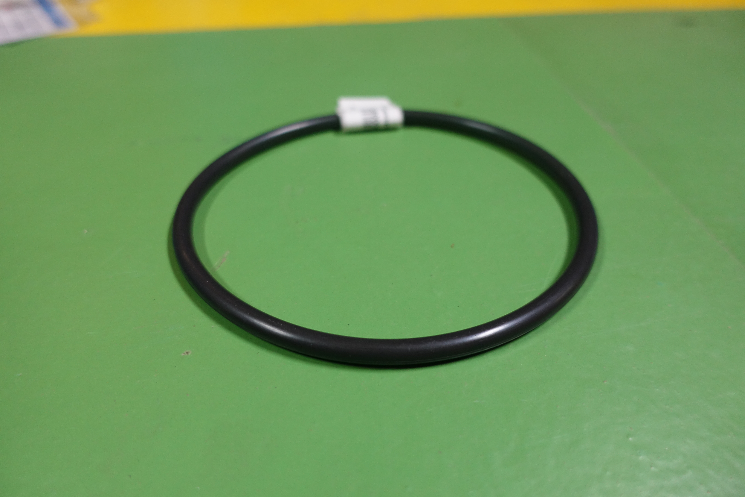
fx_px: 497
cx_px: 372
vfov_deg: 53.1
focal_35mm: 24
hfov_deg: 73.7
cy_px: 248
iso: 320
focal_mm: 8.8
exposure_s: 1/30
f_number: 1.8
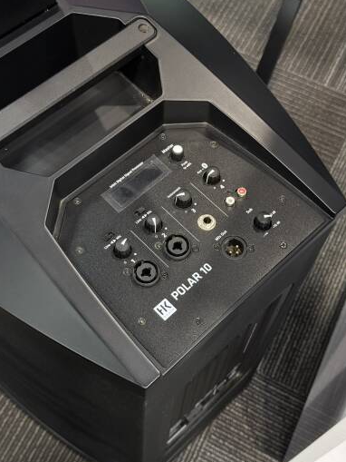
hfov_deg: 29.7
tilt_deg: -62.9
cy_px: 232
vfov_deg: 38.9
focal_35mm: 49
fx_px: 653
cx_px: 172
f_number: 1.78
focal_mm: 6.76
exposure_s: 1/60
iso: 160
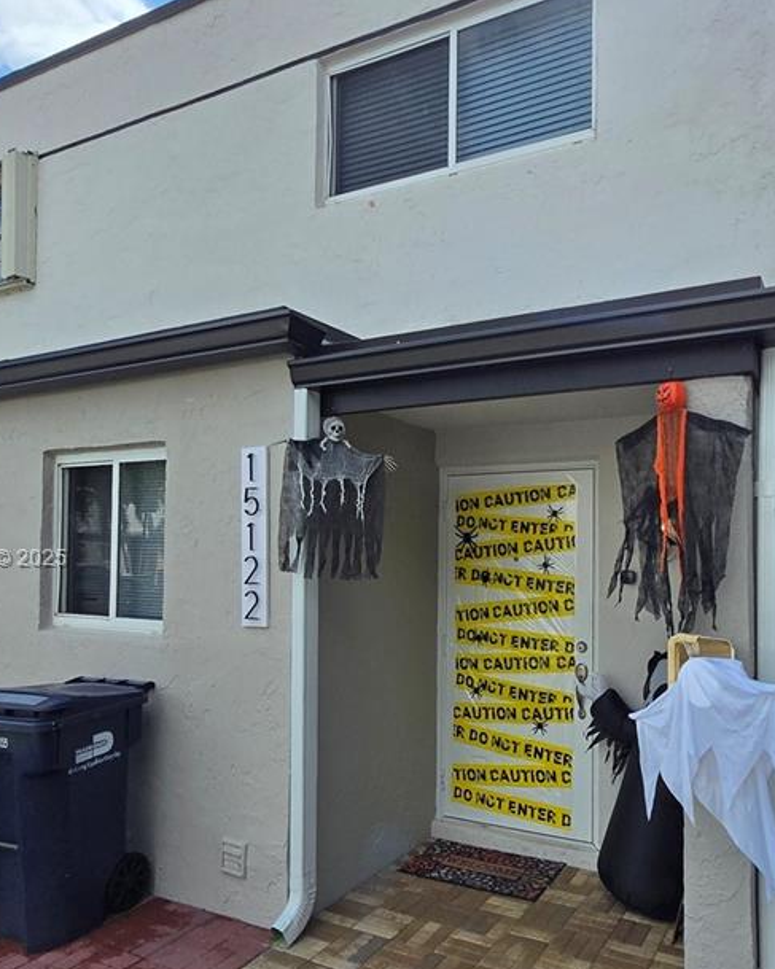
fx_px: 717
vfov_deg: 67.7
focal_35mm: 25
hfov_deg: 56.0
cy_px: 560
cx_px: 489
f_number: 2.2
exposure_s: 1/1232
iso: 25
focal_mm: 1.7
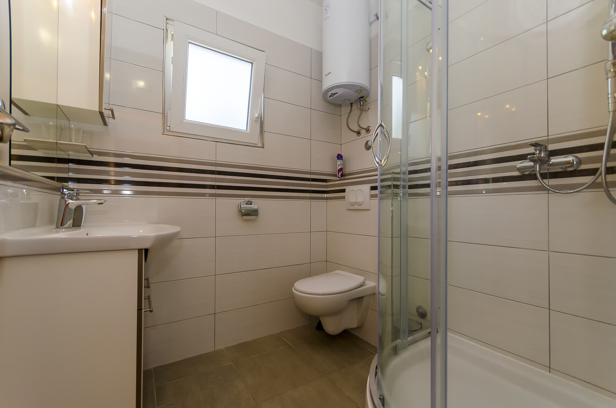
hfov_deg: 100.5
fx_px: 256
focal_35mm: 15
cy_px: 204
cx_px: 308
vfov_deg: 77.1
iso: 250
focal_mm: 10
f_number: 6.3
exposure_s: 1/160
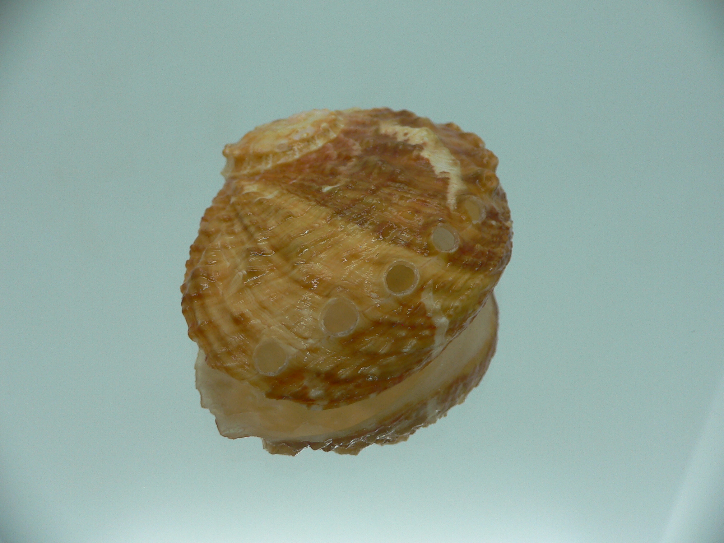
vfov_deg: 40.7
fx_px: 732
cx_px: 362
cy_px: 272
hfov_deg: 52.6
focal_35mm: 35
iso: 80
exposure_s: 1/60
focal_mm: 4.6
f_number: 2.8
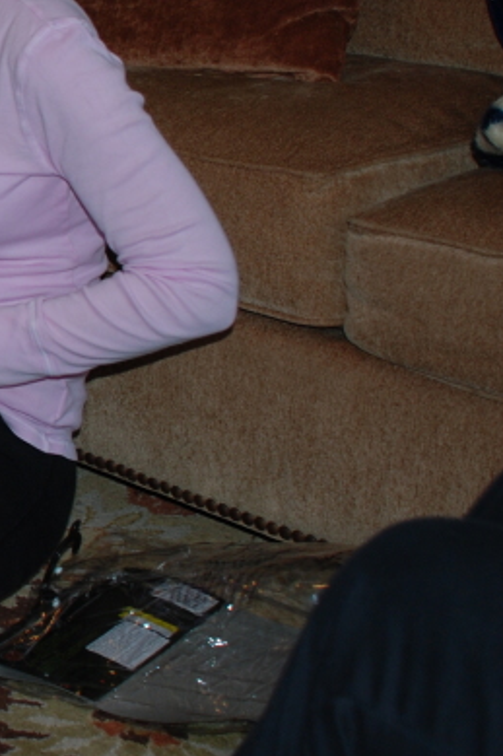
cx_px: -369
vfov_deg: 23.2
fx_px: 1825
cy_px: 199
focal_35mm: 87
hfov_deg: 14.1
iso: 200
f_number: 3.8
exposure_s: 1/60
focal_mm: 22
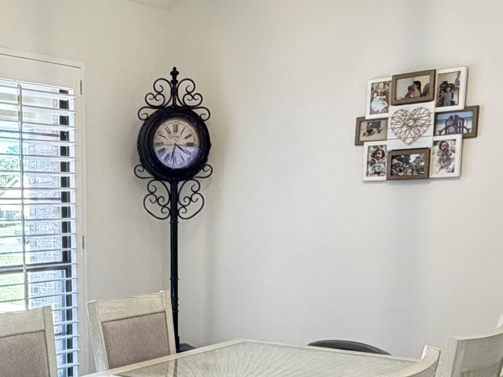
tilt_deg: -8.5
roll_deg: +1.1
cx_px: 47
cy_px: 318
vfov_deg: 28.3
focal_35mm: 50
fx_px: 727
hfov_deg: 35.8
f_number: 2.2
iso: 400
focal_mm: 2.22
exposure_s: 1/60
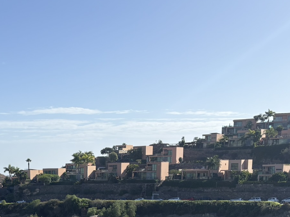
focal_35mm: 59
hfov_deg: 31.2
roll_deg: +1.4
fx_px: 494
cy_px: 237
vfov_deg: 23.4
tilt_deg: -7.2
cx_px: 27
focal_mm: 5.96
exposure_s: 1/3831
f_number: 1.6
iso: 50
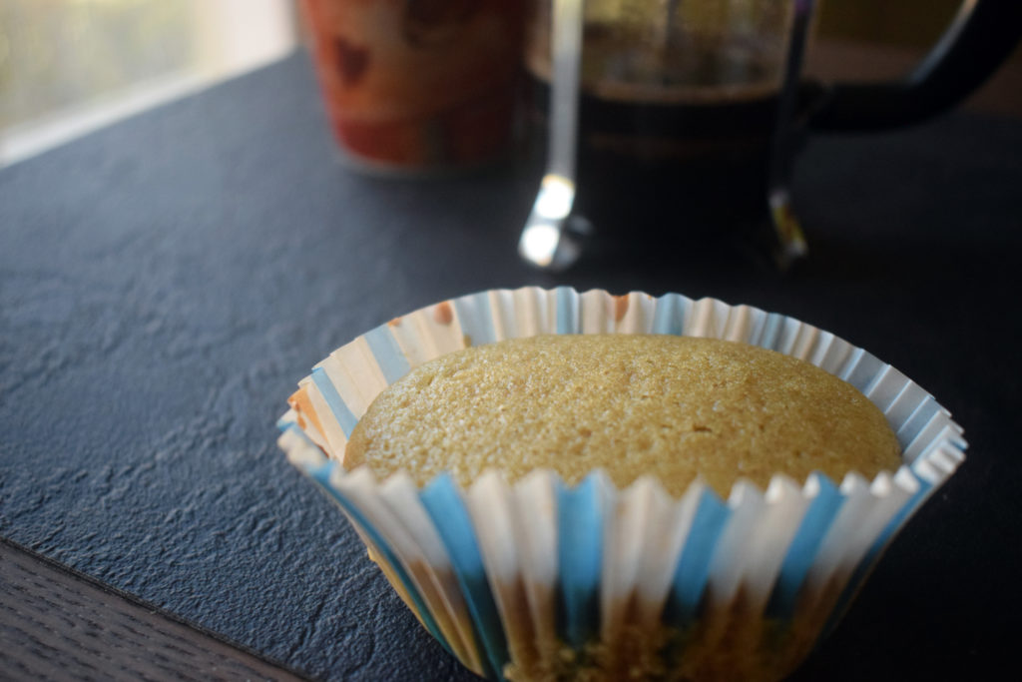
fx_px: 1065
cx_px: 511
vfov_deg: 35.5
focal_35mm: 38
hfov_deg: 51.3
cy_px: 341
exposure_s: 1/500
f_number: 4
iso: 2200
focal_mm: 25
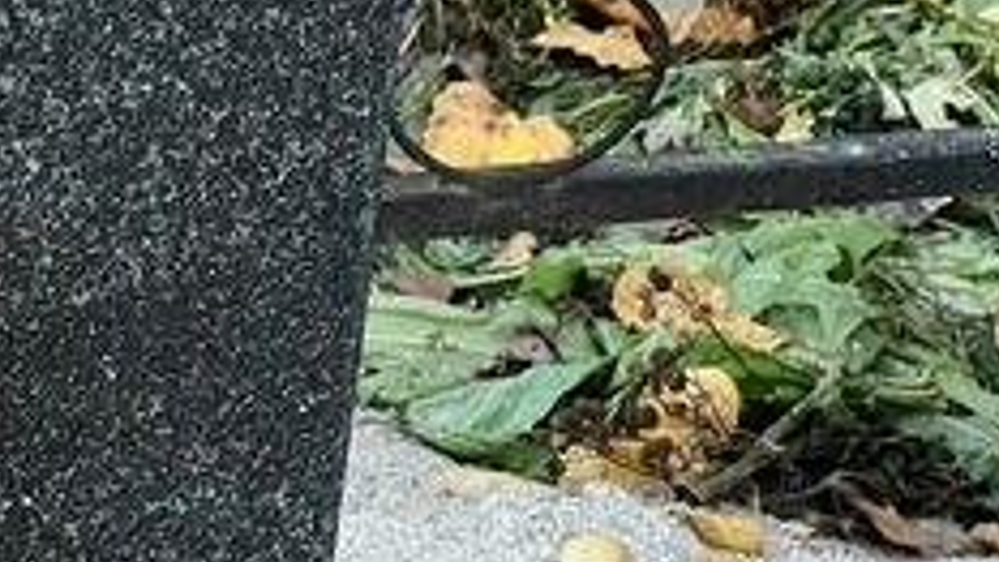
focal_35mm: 288
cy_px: -390
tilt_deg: -27.4
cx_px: -562
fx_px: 7628
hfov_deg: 7.4
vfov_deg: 4.2
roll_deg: -2.5
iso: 64
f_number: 2.8
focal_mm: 9
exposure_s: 1/99
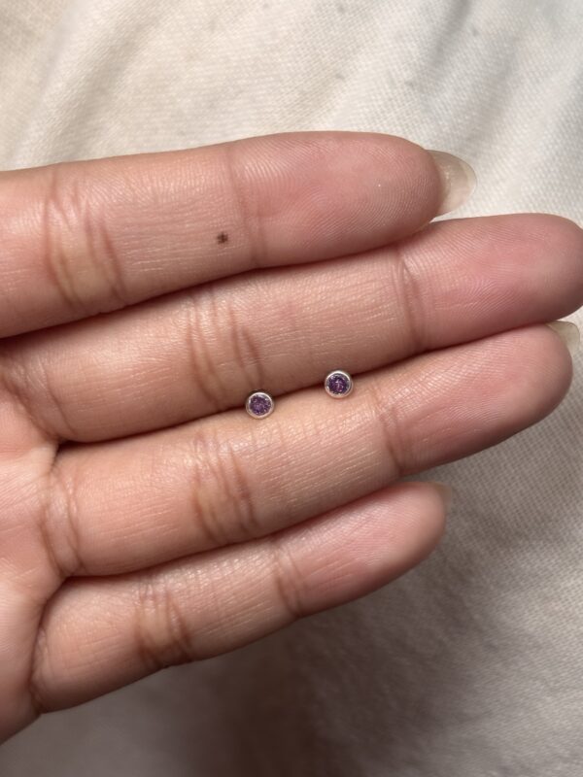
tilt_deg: -49.4
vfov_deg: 36.8
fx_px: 1168
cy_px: 388
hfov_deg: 28.0
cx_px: 292
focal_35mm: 52
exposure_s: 1/137
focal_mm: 5.96
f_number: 1.6
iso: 32
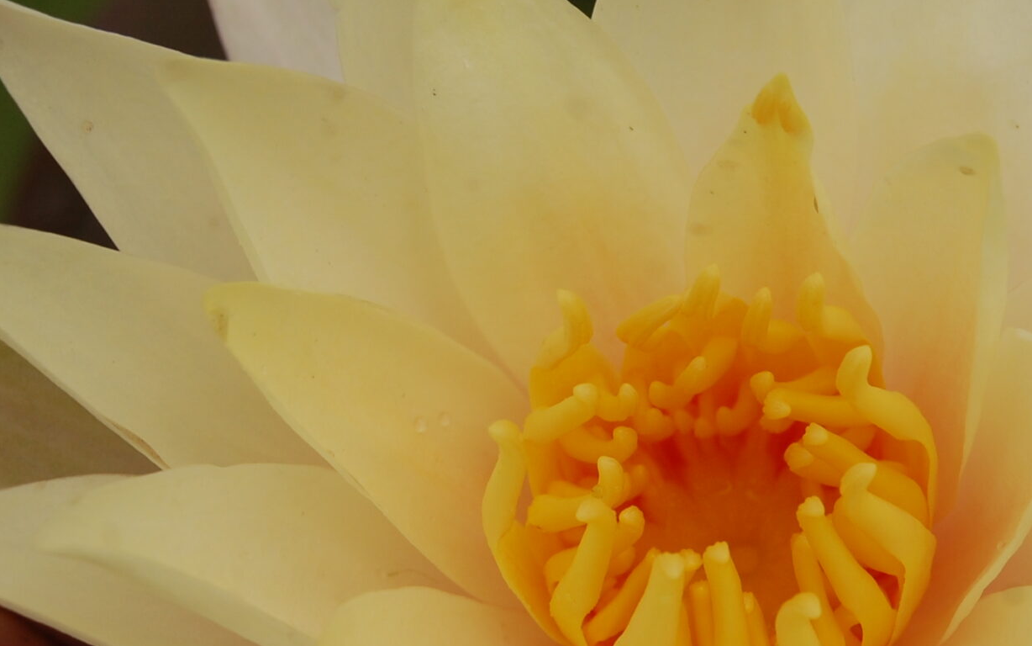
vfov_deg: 10.8
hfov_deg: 17.1
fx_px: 3404
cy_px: 559
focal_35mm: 121
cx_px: 805
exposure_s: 1/400
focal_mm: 38
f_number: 10
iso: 200
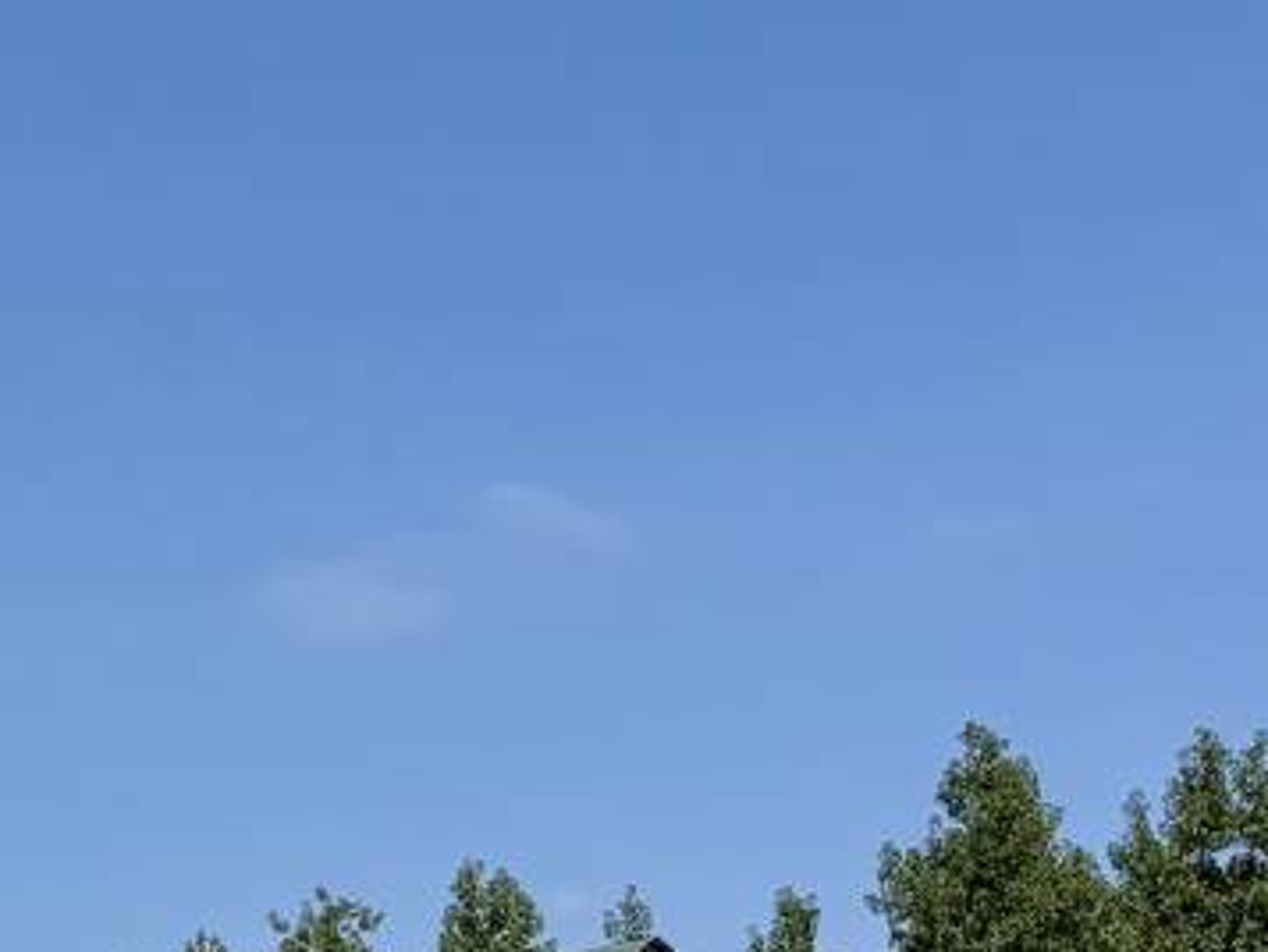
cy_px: 1421
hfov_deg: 20.0
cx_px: -572
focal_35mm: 86
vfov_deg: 15.8
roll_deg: +0.8
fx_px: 3151
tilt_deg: +3.1
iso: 80
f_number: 1.78
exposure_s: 1/6711
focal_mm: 6.76
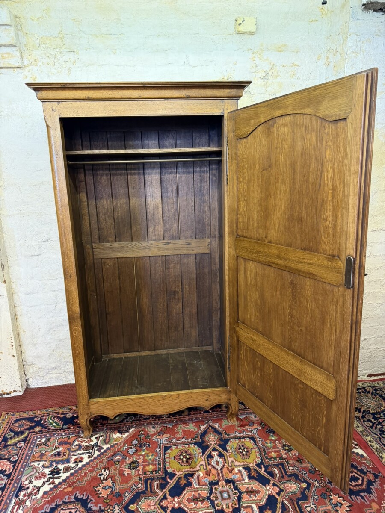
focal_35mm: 24
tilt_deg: -12.8
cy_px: 256
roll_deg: +1.3
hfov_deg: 56.8
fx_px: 356
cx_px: 192
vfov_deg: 71.6
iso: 250
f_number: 1.78
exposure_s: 1/50
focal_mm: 6.76
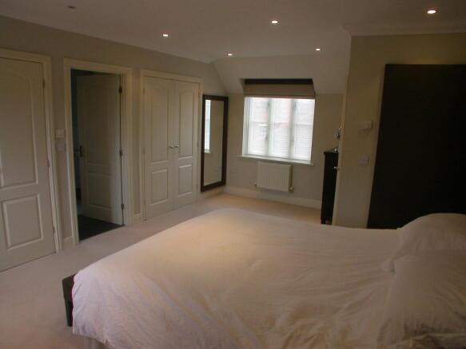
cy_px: 174
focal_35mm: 38
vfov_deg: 37.7
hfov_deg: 49.0
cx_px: 233
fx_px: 511
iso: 100
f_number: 3.3
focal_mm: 7.85
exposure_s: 1/68.5
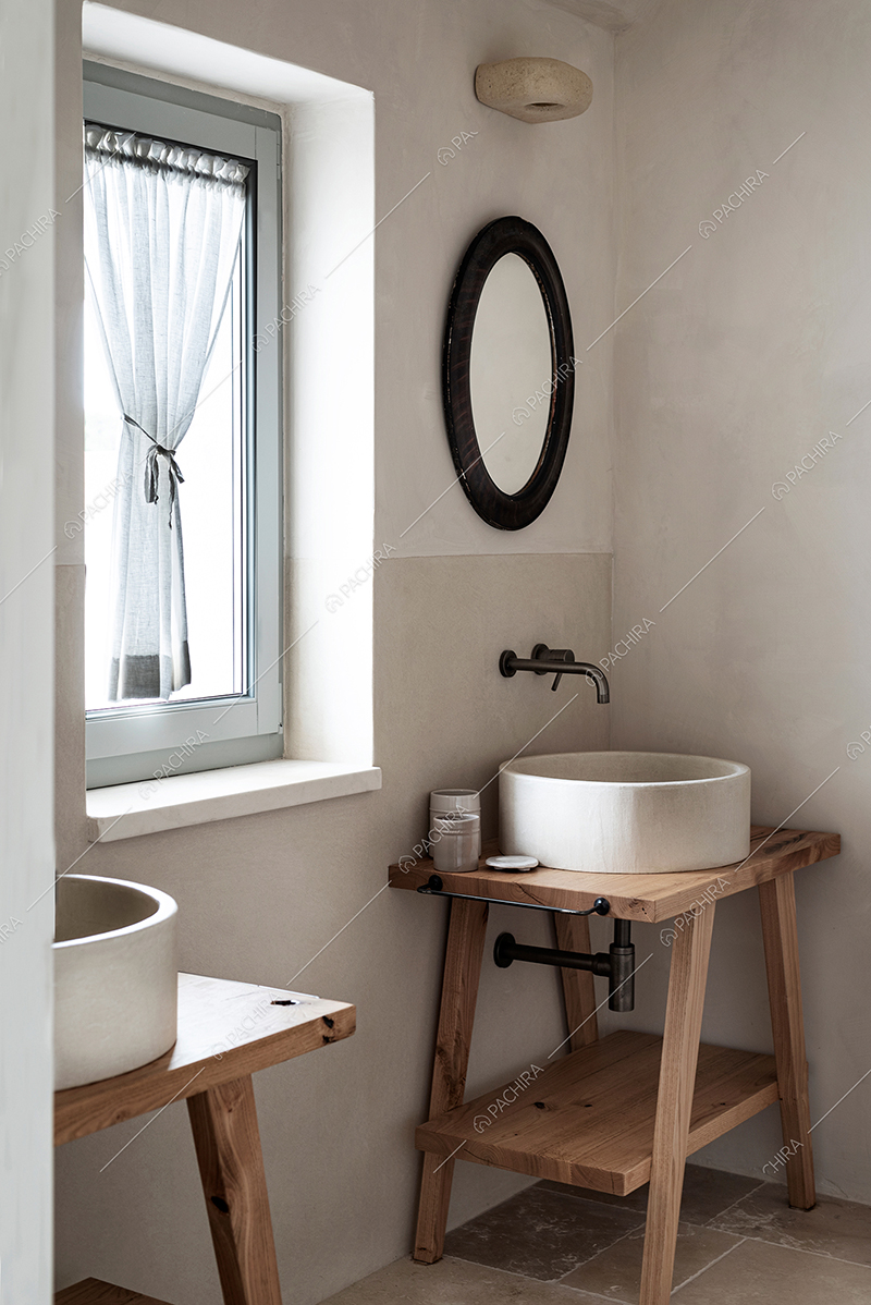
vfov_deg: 39.6
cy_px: 652
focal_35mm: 50
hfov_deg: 27.0
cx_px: 436
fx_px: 1812
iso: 200
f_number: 4.8
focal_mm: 50
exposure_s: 1/30
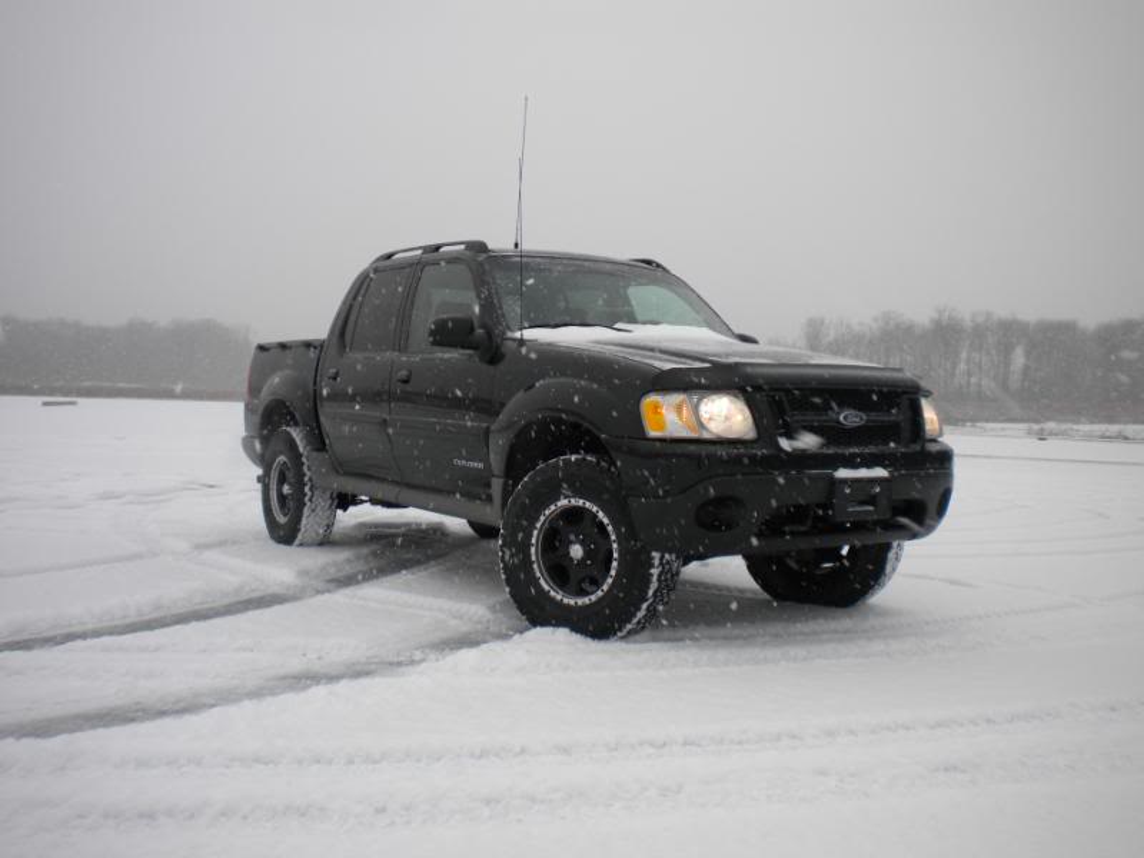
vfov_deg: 40.7
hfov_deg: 52.6
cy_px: 429
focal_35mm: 35
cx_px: 572
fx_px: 1157
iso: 80
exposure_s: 1/160
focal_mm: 6.3
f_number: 4.6
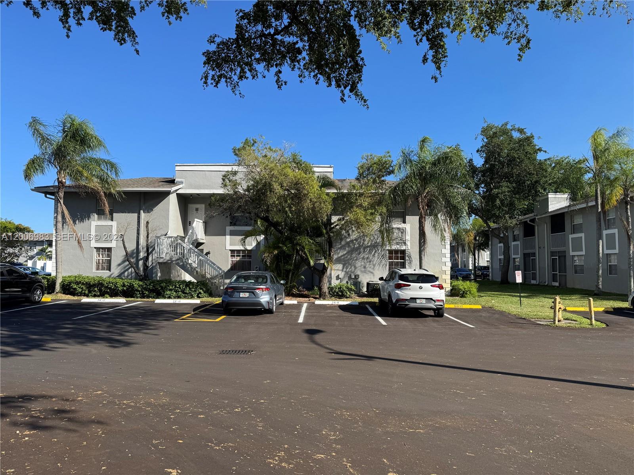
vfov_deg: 56.8
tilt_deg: +2.7
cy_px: 238
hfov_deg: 71.6
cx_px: 317
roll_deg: -0.6
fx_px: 440
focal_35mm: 24
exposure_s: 1/2959
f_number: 1.78
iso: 80
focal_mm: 6.76
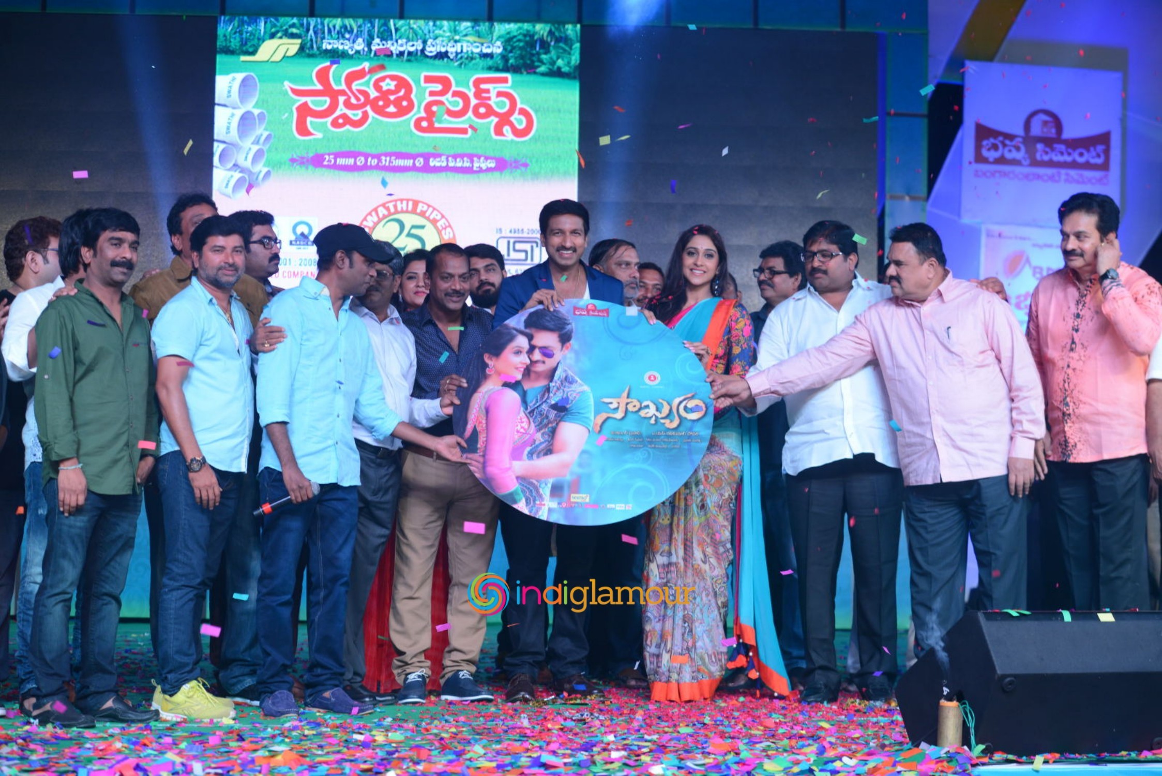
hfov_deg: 28.8
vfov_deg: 19.5
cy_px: 388
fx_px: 2260
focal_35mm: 70
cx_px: 581
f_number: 7.1
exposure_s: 1/160
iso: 800
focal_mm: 70
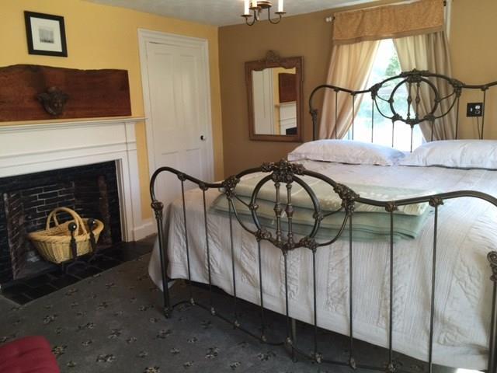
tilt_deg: -12.2
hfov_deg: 61.7
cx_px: 248
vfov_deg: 48.2
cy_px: 186
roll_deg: +0.9
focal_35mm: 29
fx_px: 416
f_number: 2.2
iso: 50
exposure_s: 1/30
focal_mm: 4.15
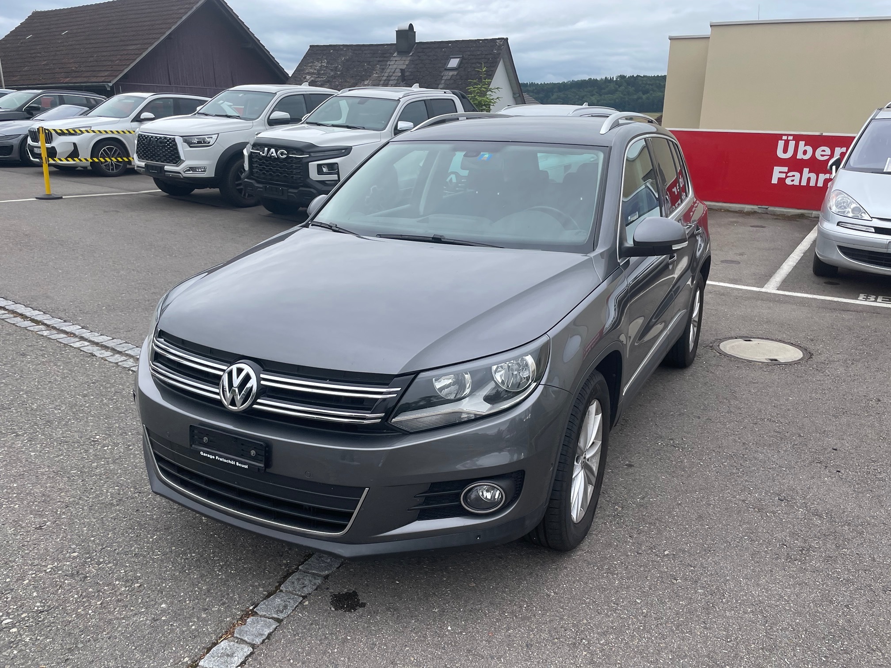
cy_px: 334
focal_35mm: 26
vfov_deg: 53.1
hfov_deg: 67.3
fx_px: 669
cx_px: 446
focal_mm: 4.2
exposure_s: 1/612
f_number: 1.6
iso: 32
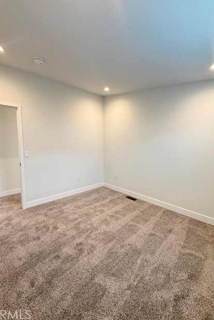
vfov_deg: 100.4
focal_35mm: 15
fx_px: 134
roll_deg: -0.2
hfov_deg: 77.2
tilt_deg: -5.4
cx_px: 99
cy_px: 157
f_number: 2.2
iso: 250
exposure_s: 1/60
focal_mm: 2.22
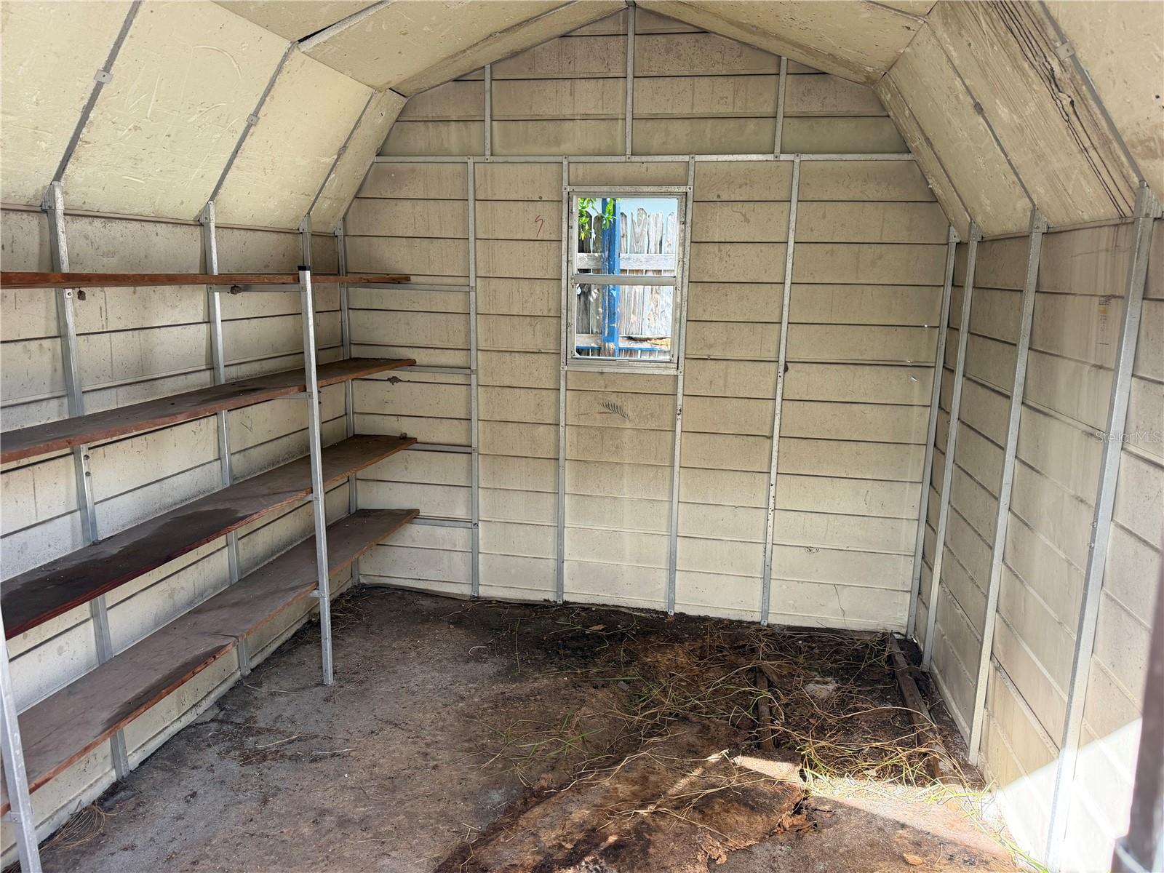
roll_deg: +0.0
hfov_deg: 71.6
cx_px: 582
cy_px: 436
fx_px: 807
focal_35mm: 24
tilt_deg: -11.5
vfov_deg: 56.8
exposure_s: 1/201
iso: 125
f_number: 1.78
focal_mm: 6.76
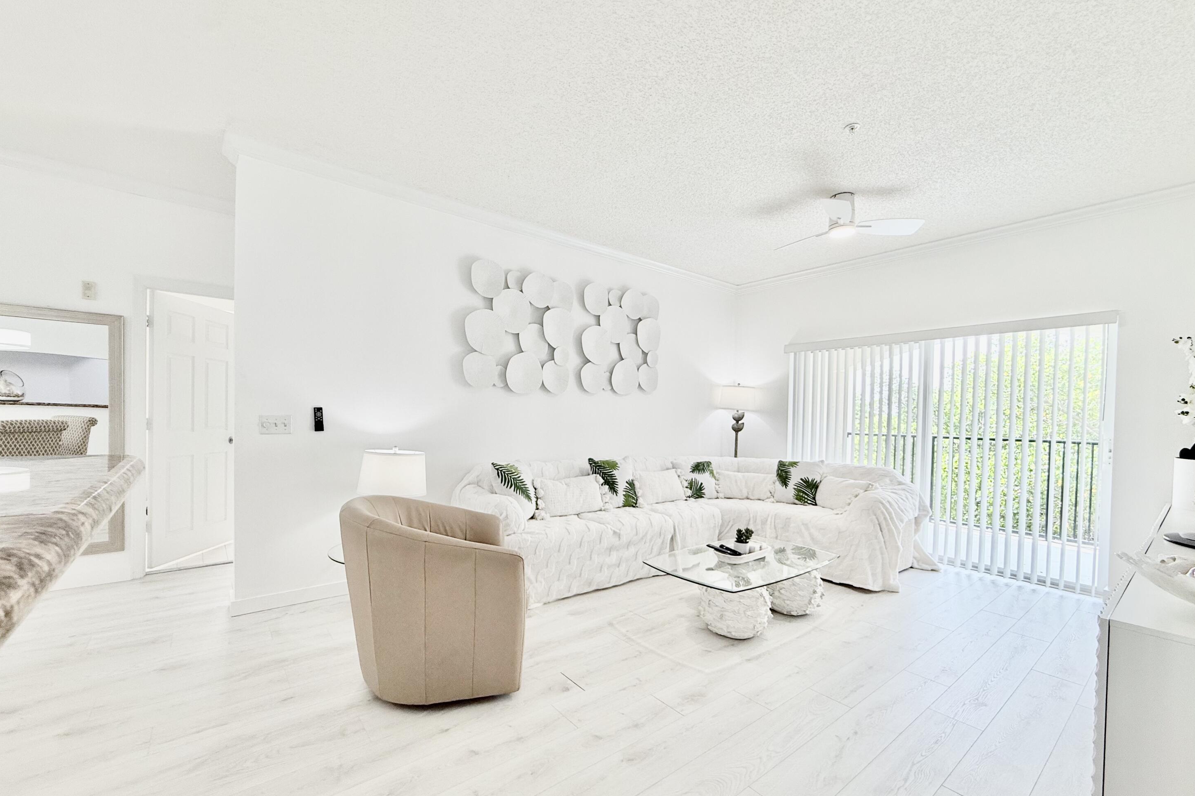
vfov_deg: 77.2
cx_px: 607
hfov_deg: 100.4
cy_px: 425
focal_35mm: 15
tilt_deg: -0.5
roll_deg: -1.0
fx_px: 498
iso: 80
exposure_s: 1/120
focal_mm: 2.22
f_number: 2.2
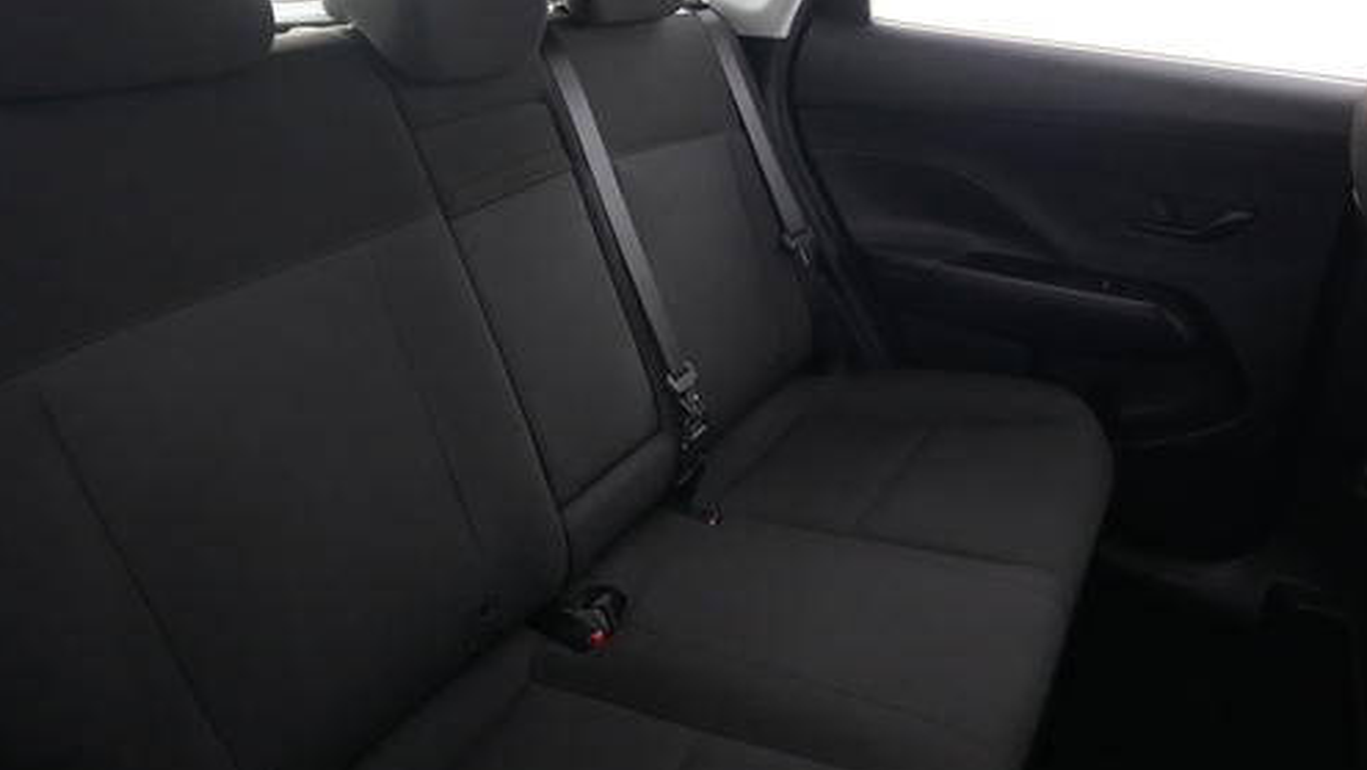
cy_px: 339
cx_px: 591
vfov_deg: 49.5
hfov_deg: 78.3
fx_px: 834
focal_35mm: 23
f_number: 2.8
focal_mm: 17
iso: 12800
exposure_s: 1/60
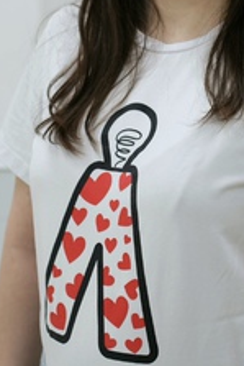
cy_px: 46
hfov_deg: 13.4
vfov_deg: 19.7
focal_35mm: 102
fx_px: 1035
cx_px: 183
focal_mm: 35
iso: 250
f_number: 2
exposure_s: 1/161
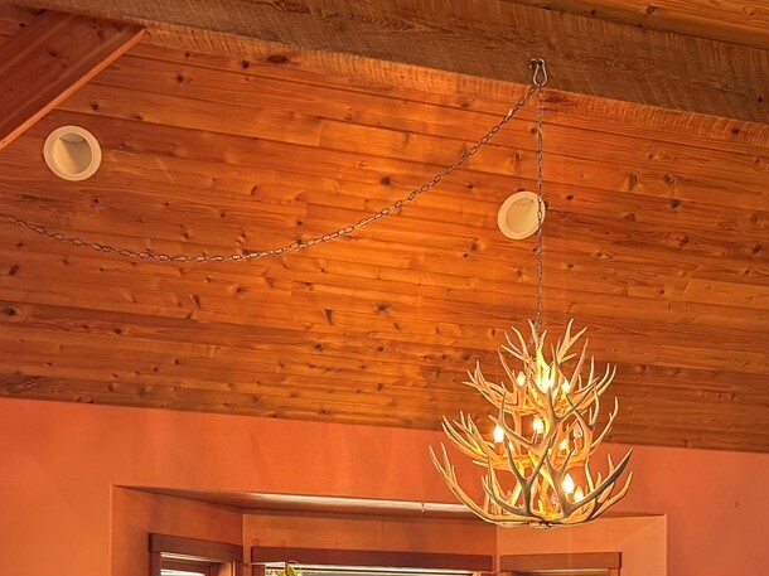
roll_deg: -0.2
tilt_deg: -0.2
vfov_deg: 22.0
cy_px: 635
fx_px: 1399
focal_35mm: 63
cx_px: 543
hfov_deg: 30.4
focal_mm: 6.76
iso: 250
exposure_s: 1/60
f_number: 1.78
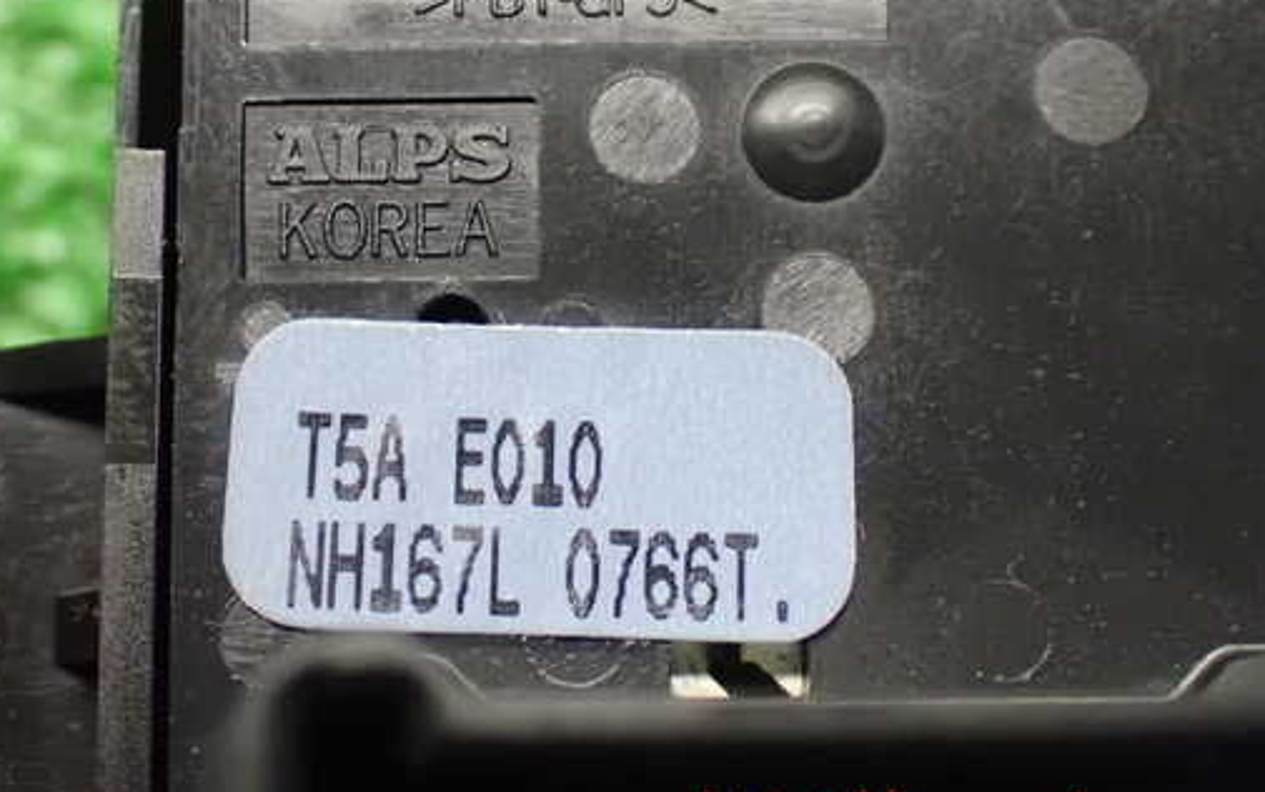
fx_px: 2518
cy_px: 286
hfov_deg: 28.2
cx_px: 516
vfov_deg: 17.8
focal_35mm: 73
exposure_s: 1/60
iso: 1600
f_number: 3.5
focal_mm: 10.35
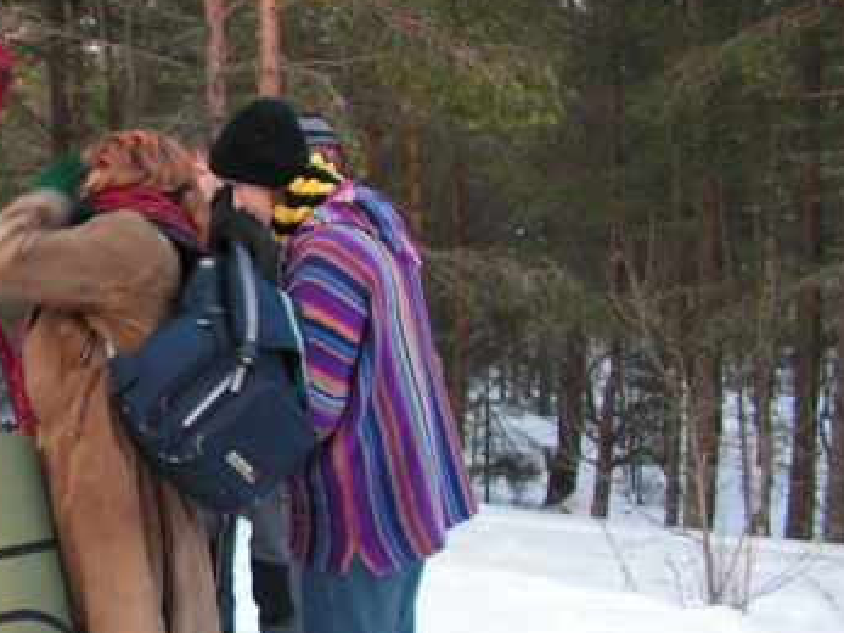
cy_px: 309
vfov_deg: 17.8
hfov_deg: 22.3
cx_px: -75
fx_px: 2023
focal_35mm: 83
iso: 64
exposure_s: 1/40
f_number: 3.2
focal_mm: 6
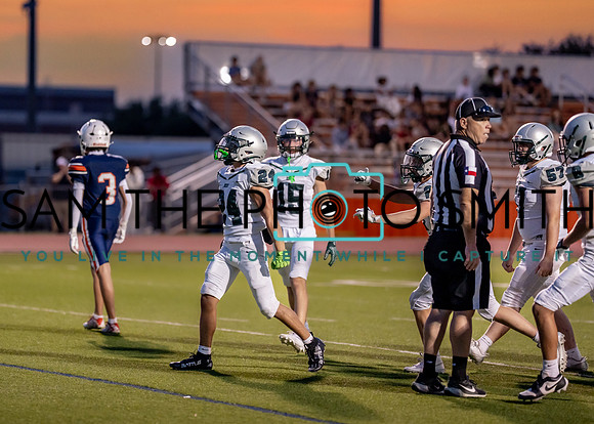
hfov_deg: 11.2
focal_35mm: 180
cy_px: 168
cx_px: 229
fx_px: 3030
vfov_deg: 8.0
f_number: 1.8
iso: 1250
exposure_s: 1/1000
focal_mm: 135
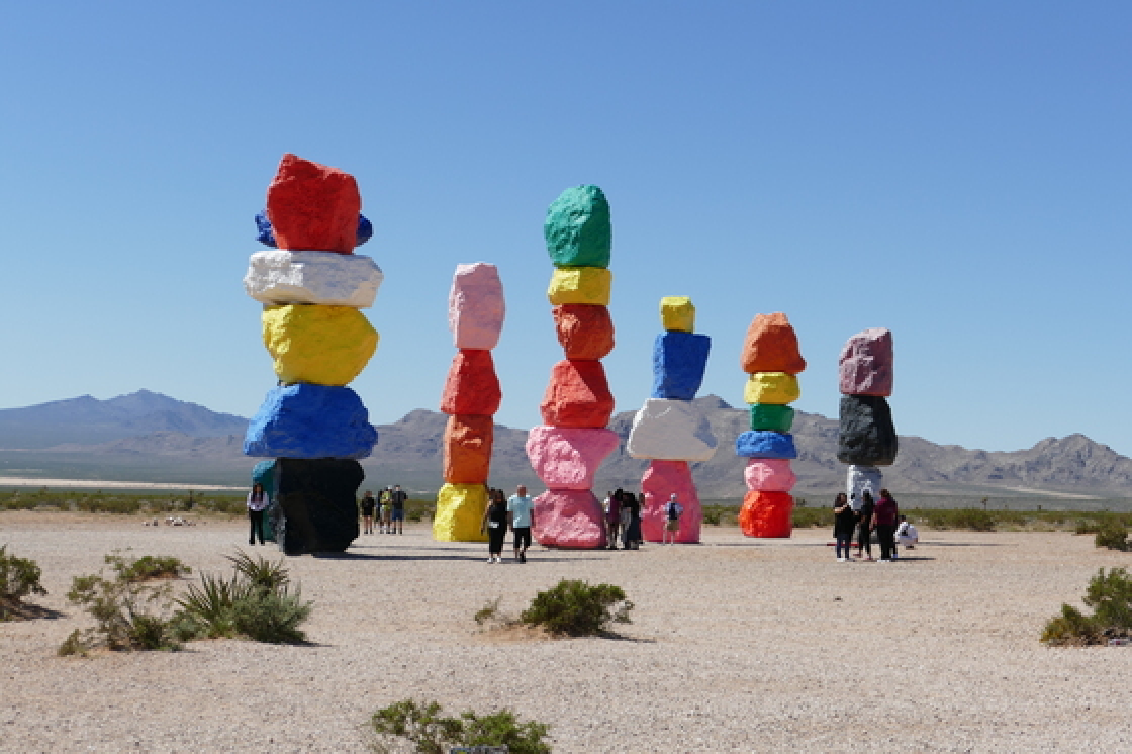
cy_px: 377
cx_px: 566
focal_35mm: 69
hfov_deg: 29.3
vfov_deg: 19.7
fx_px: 2169
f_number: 4
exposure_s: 1/2000
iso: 125
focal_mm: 25.32
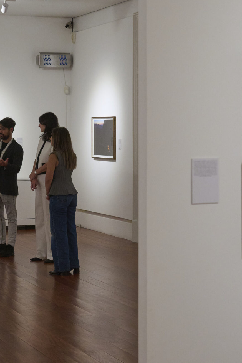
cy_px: 131
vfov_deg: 22.6
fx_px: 908
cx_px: 123
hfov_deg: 15.2
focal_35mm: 90
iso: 2500
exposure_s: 1/250
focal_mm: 46
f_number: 5
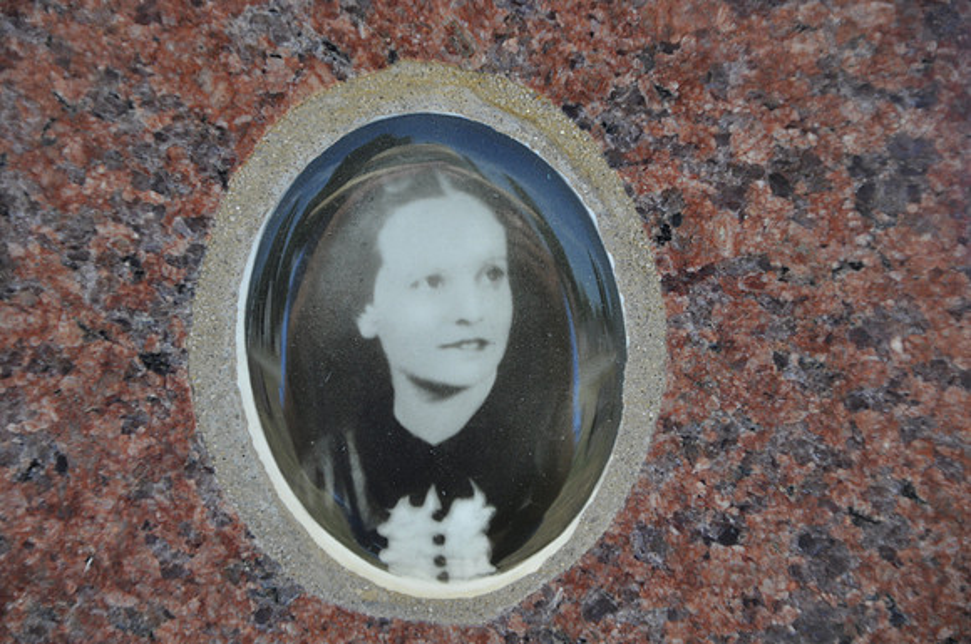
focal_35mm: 158
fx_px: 4242
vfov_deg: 8.7
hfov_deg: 13.1
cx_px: 486
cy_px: 322
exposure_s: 1/100
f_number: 5.6
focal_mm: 105
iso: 400
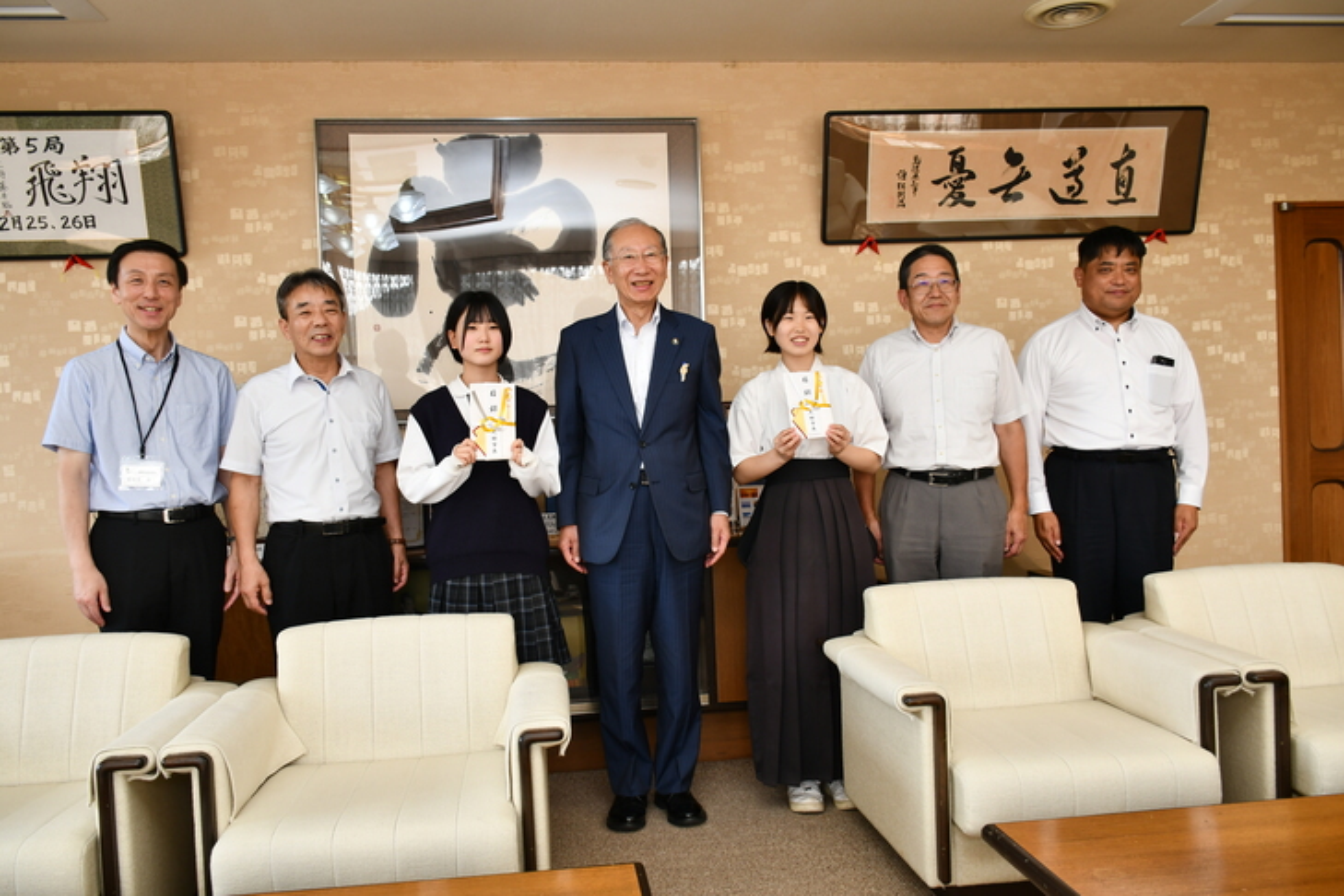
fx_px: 1120
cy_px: 448
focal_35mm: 30
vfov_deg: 43.6
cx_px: 672
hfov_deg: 61.9
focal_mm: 20
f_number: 4.5
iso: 200
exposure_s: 1/80
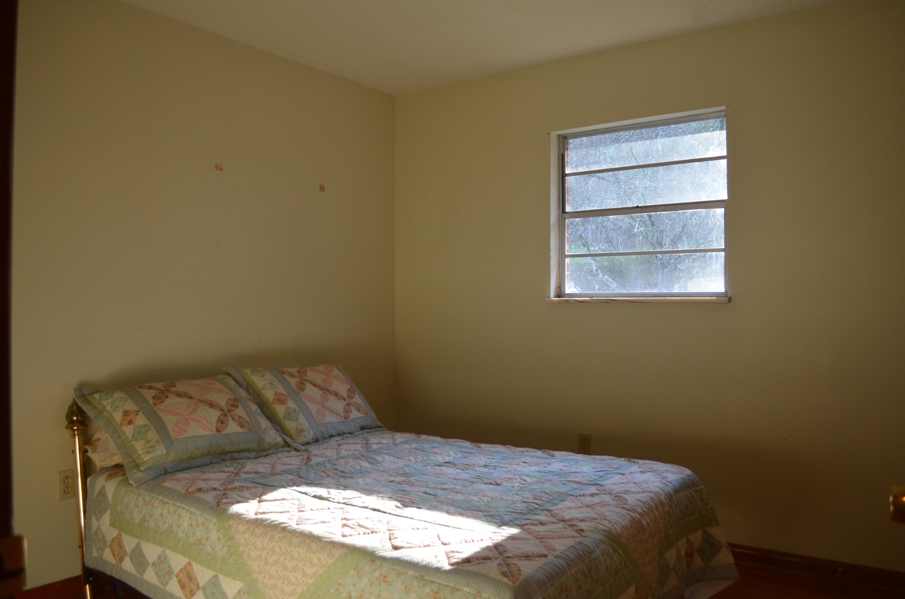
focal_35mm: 27
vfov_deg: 47.7
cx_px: 452
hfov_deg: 67.5
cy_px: 300
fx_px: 677
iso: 400
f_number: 4.5
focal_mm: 18
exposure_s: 1/80
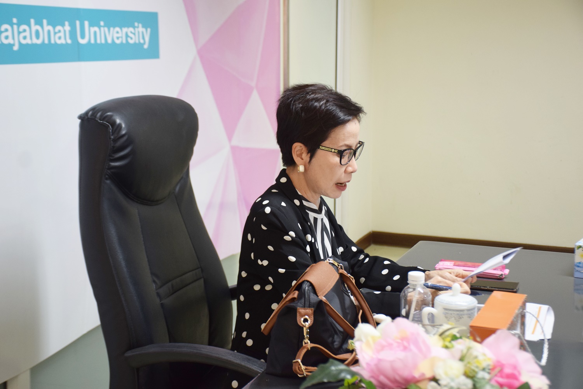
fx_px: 972
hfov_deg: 33.4
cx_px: 292
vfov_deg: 22.6
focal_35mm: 60
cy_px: 194
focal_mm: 40
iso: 720
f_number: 4.5
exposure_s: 1/60
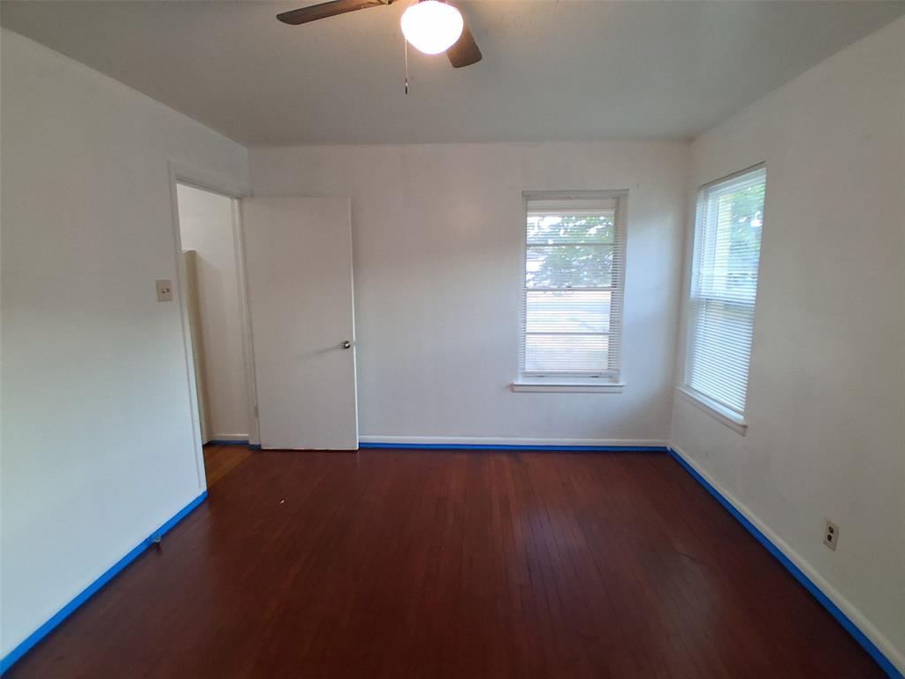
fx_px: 444
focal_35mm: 17
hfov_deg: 91.0
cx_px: 452
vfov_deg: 74.7
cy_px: 340
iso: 160
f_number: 2.2
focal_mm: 1.4
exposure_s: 1/40
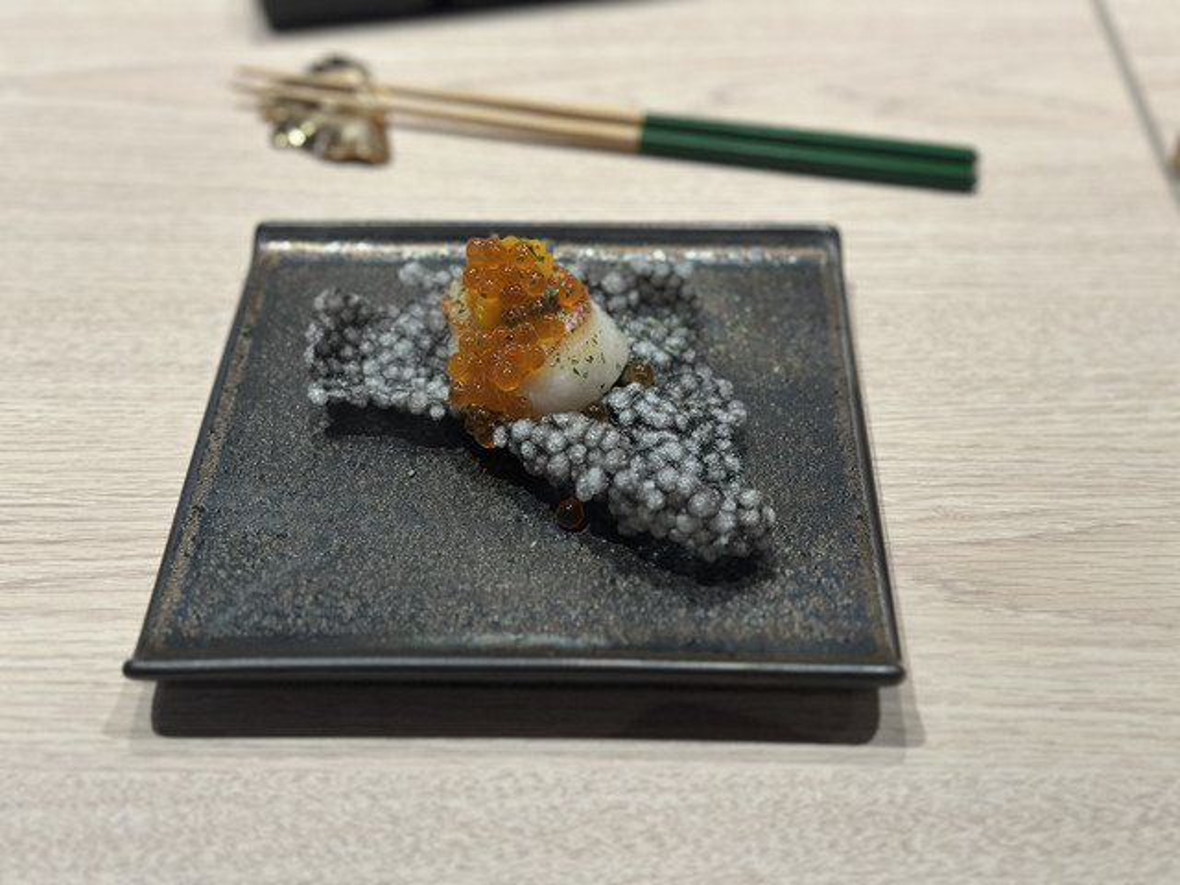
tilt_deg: -40.7
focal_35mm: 48
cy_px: 442
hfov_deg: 39.7
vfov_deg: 30.3
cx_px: 590
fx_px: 1636
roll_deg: +0.3
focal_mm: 6.86
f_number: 1.78
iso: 200
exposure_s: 1/60
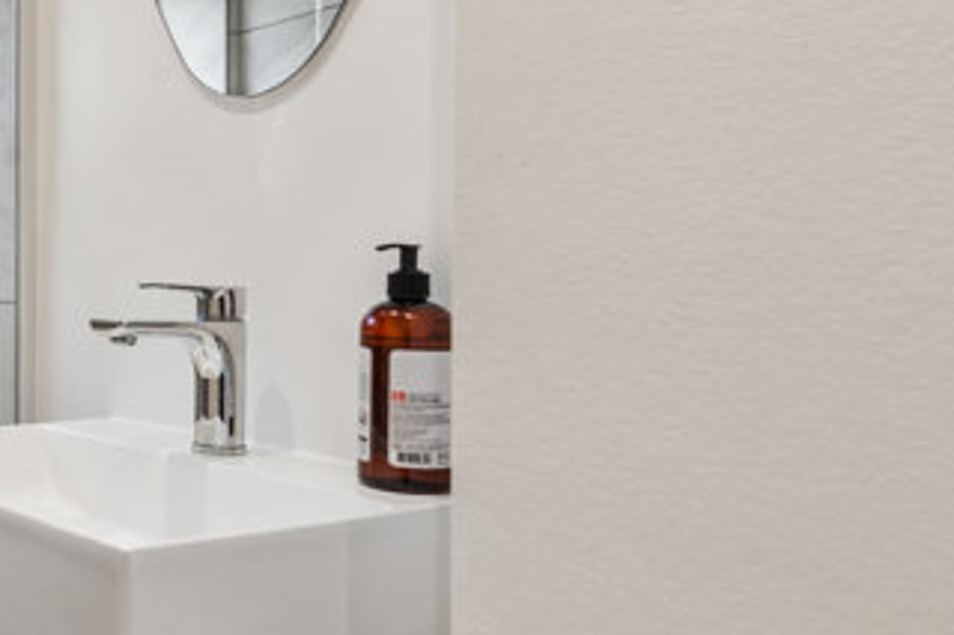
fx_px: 1059
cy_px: 285
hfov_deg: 38.9
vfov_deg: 33.3
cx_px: -122
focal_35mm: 40
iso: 250
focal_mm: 16
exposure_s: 1/8
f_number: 9
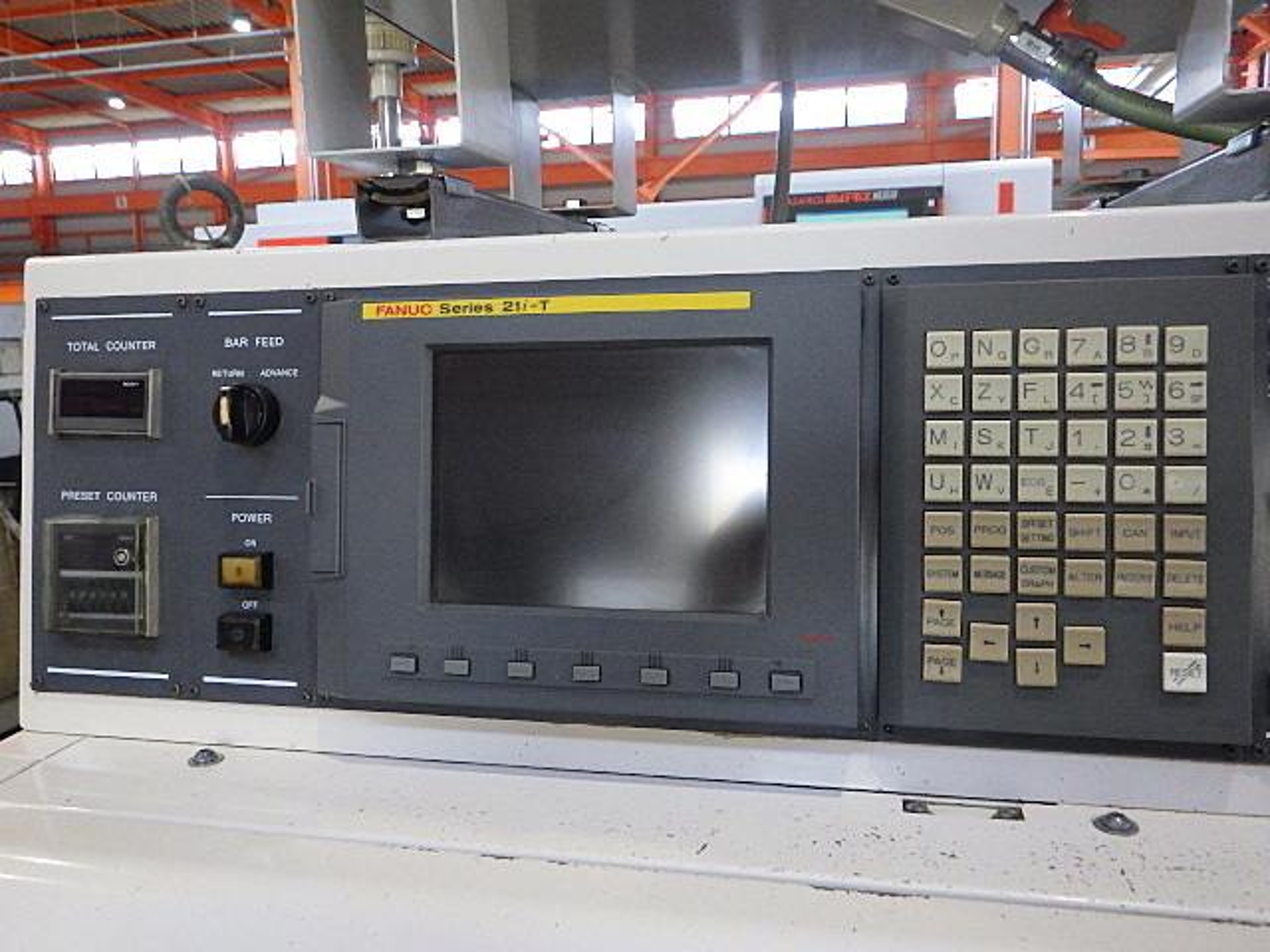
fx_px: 1027
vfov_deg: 49.7
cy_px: 476
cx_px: 635
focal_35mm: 28
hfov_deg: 63.4
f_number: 3.5
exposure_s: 1/45
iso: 320
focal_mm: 5
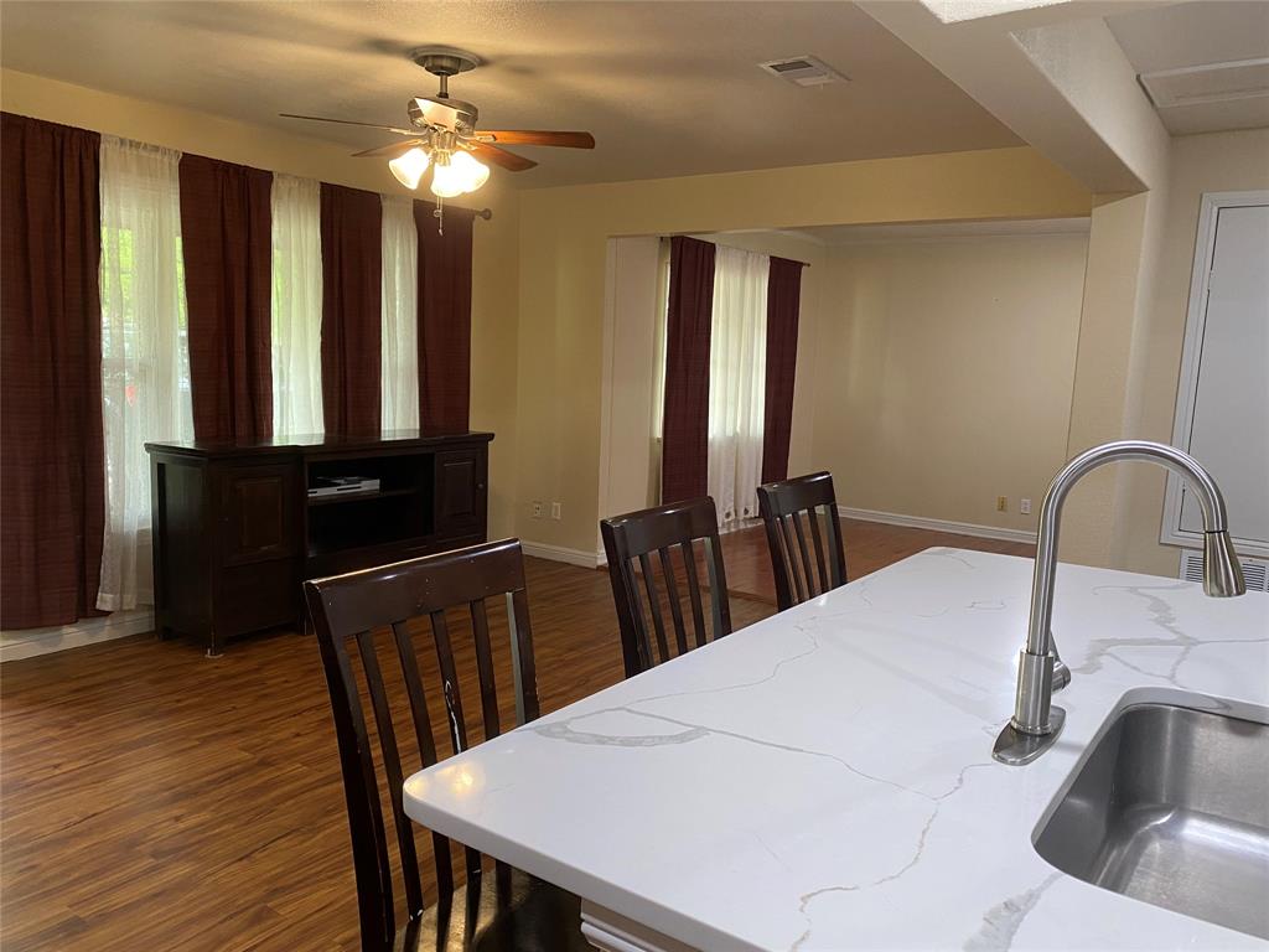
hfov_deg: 67.3
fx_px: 953
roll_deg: -2.8
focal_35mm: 26
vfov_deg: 53.1
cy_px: 476
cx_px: 634
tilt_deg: -7.2
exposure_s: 1/60
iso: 160
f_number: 1.8
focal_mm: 4.25
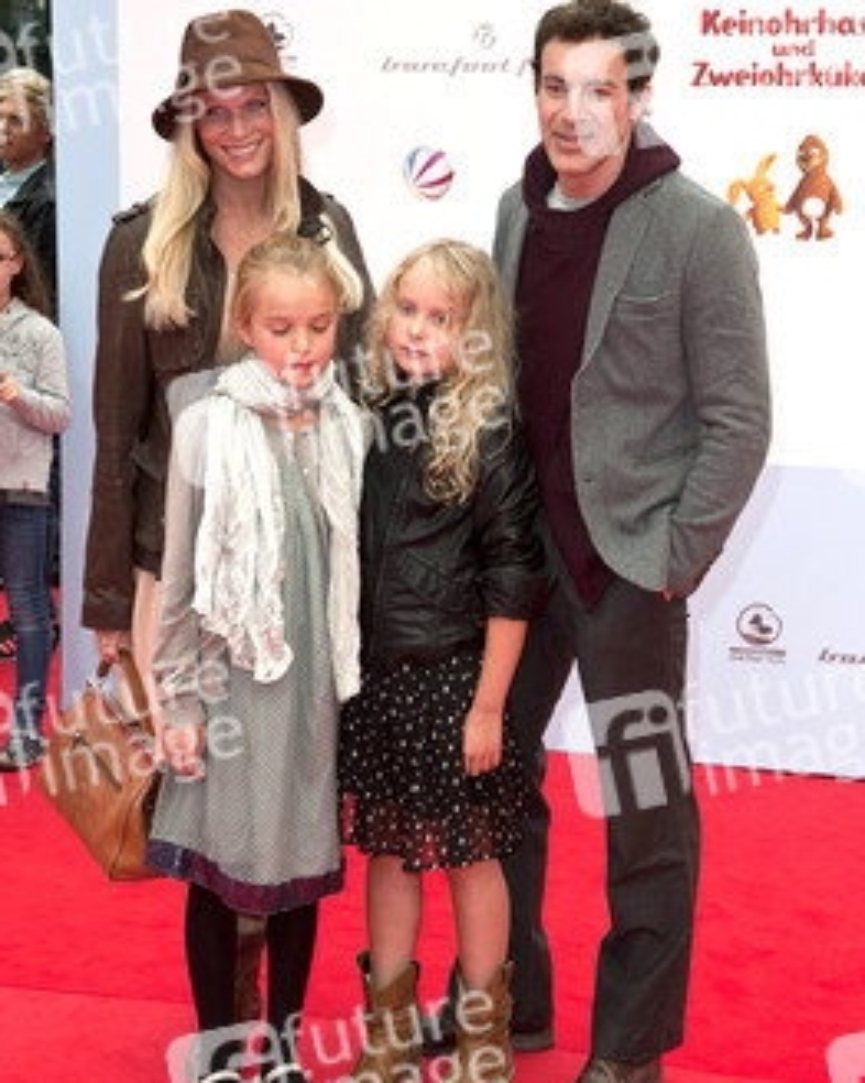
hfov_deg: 24.2
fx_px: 2018
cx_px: 434
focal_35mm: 63
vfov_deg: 30.0
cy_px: 575
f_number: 7.1
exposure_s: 1/320
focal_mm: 55
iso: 800
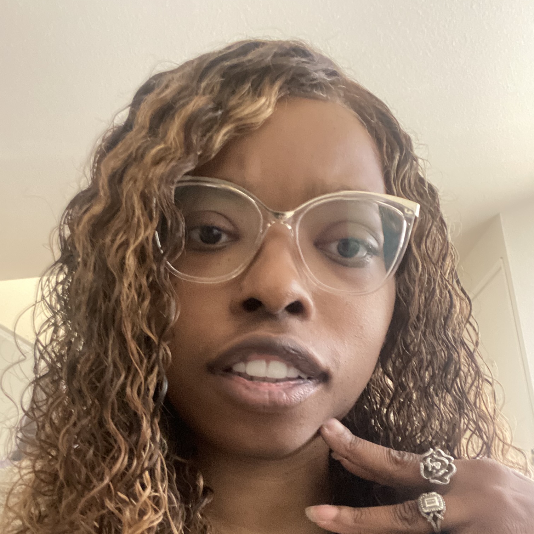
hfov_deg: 46.0
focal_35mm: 36
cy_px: 341
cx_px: 266
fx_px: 628
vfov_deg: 45.6
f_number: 2.2
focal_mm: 2.71
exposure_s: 1/24
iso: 800
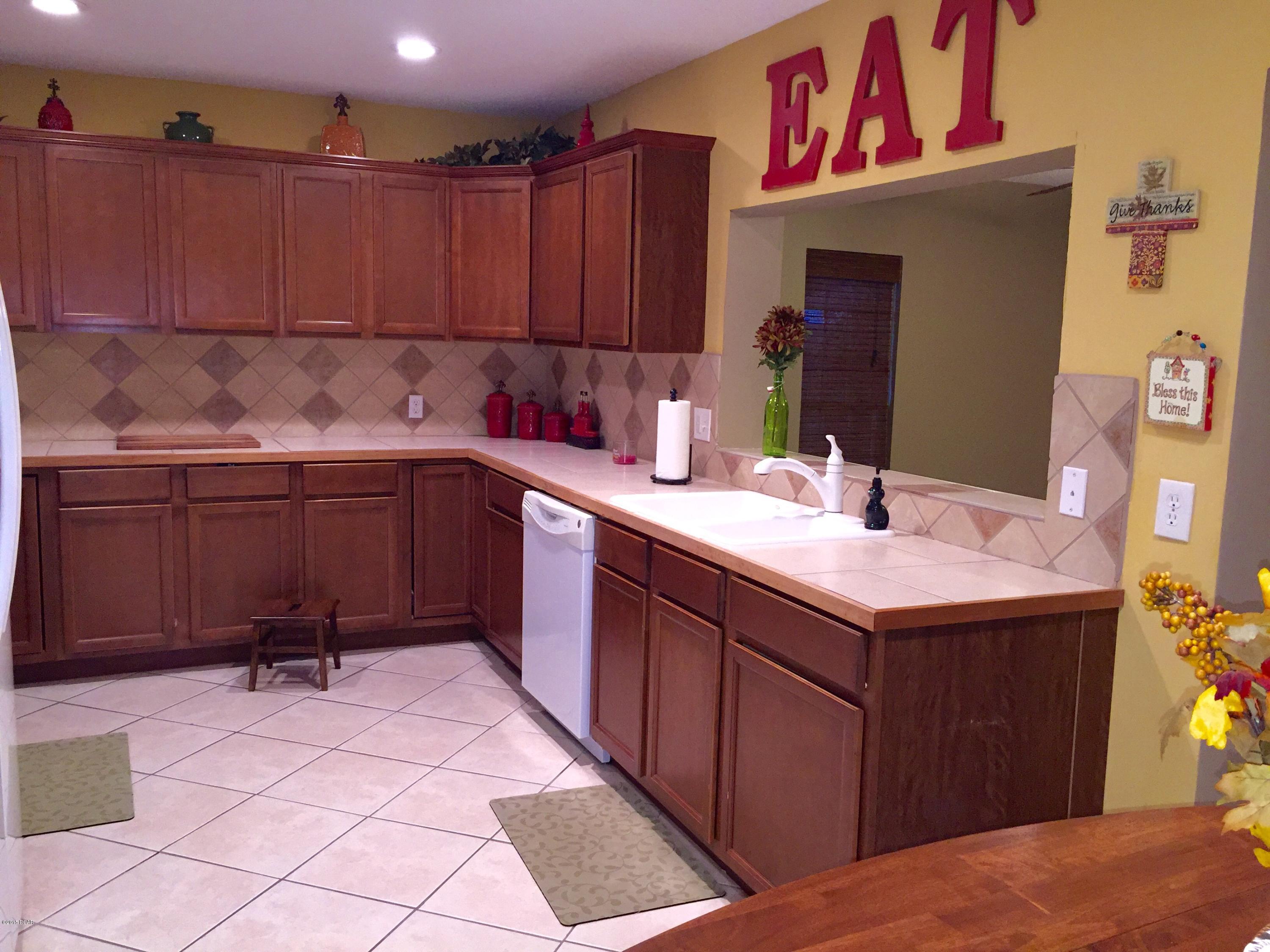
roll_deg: -2.1
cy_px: 476
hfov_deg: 61.7
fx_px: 1064
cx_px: 635
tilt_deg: -6.8
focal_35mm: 29
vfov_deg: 48.2
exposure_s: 1/30
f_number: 2.2
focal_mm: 4.15
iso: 200
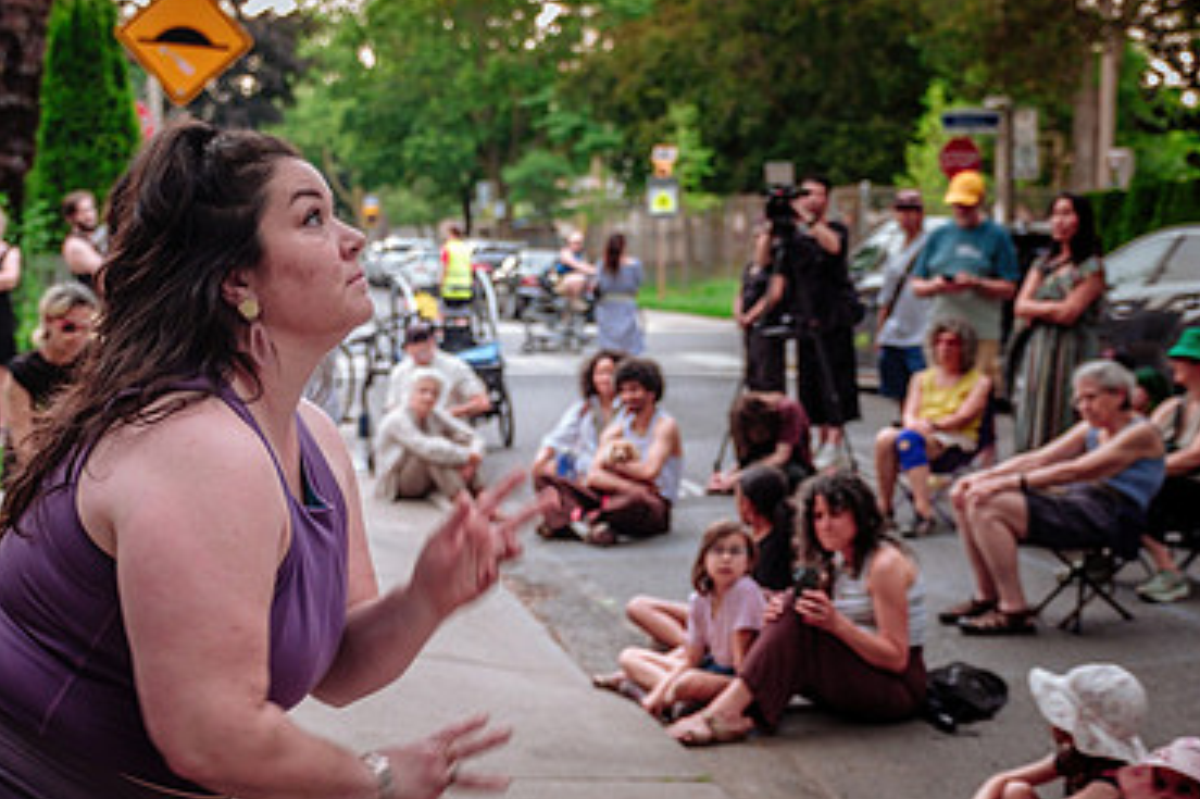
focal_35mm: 71
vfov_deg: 19.1
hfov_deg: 28.3
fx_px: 2365
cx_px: 437
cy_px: 501
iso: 1600
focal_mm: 30.2
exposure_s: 1/125
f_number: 2.8
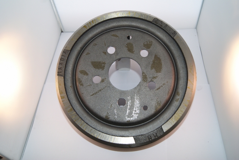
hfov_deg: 61.9
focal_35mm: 30
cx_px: 120
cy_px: 80
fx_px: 199
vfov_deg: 43.7
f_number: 5.6
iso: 400
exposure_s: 1/80
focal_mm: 20
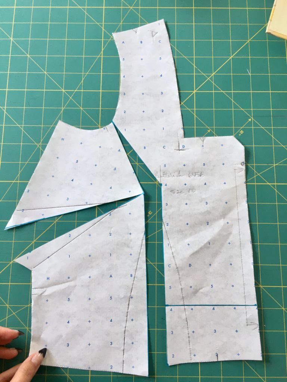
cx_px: 144
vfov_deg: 61.7
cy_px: 191
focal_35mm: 29
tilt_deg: -78.9
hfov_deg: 48.2
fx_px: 321
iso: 25
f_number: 2.2
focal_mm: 4.15
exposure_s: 1/30
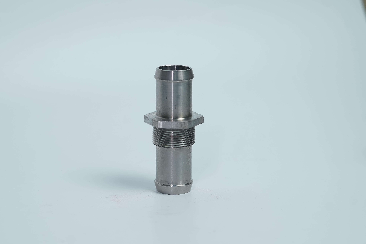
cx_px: 183
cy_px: 122
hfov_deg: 27.0
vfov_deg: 18.2
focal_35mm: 75
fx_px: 762
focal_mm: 50
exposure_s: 1/160
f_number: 4.5
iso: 250
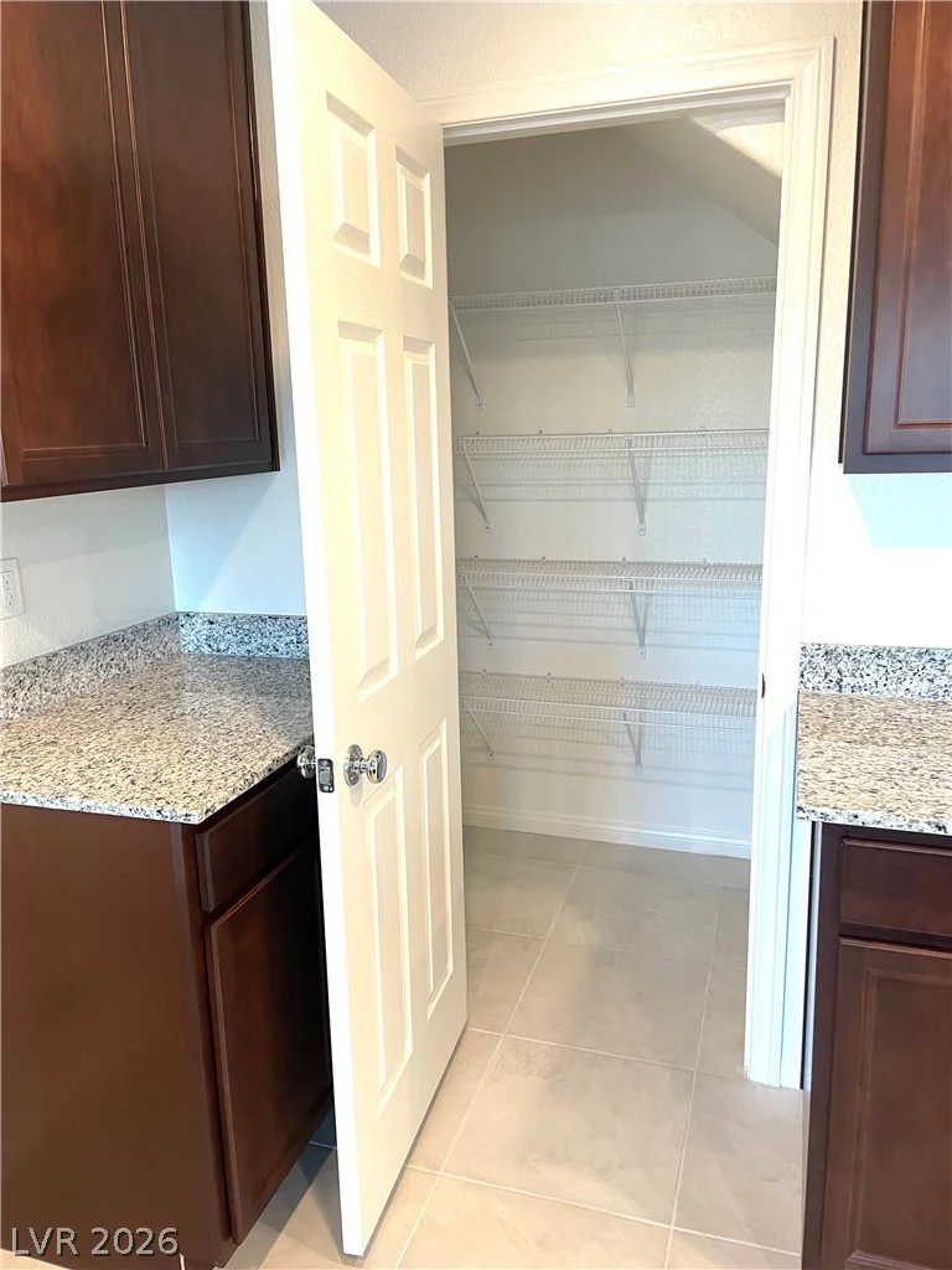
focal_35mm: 26
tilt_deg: -11.6
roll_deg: +1.9
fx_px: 953
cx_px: 476
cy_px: 635
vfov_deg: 67.3
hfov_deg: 53.1
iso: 80
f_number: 1.6
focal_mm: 4.2
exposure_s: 1/60
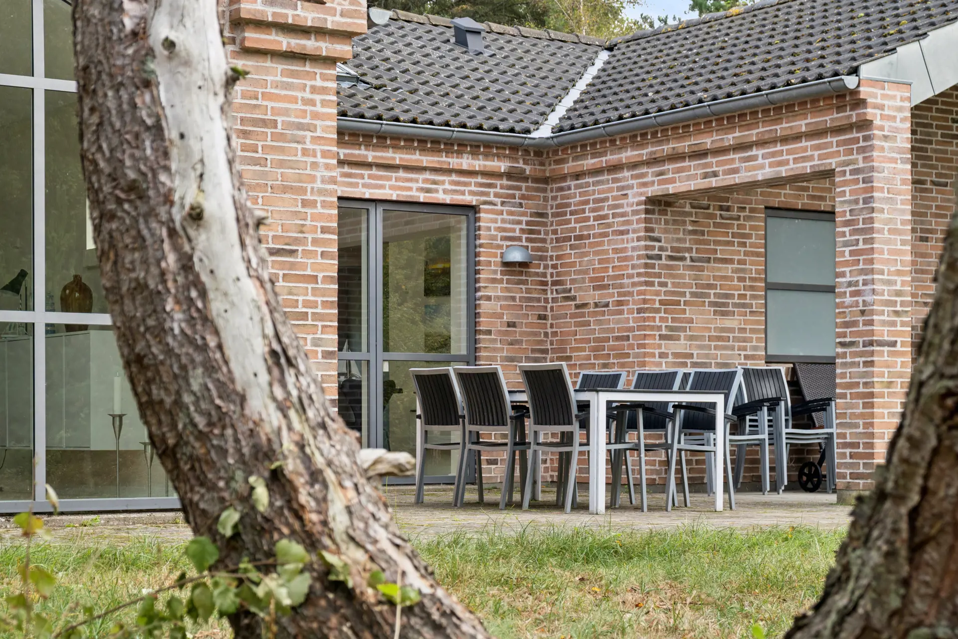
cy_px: 320
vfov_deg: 17.8
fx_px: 2036
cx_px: 479
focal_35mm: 76
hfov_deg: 26.5
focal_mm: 51
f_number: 6.3
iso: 250
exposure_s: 1/160
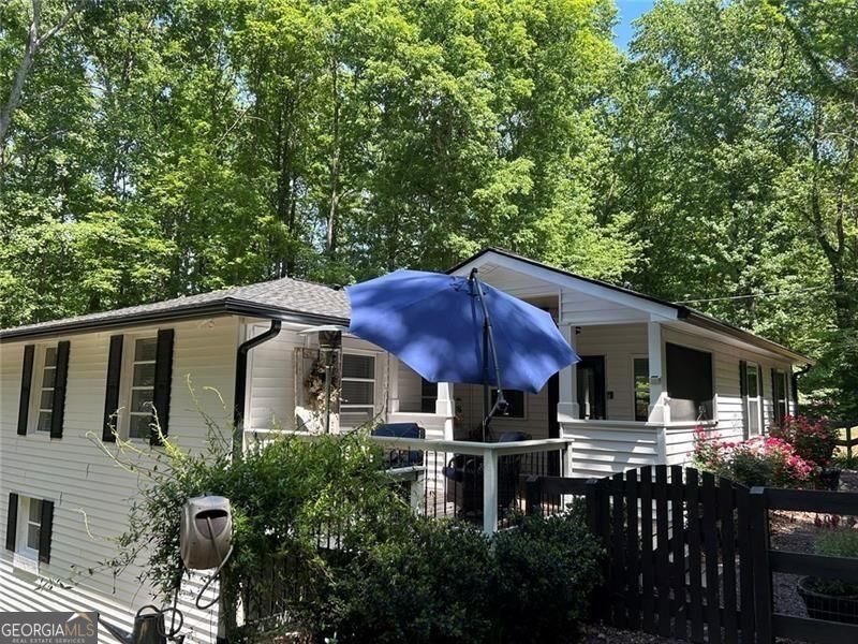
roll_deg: -1.0
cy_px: 322
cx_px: 429
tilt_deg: +5.7
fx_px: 644
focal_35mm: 26
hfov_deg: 67.3
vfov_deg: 53.1
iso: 50
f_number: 1.5
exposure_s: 1/650
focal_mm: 5.7
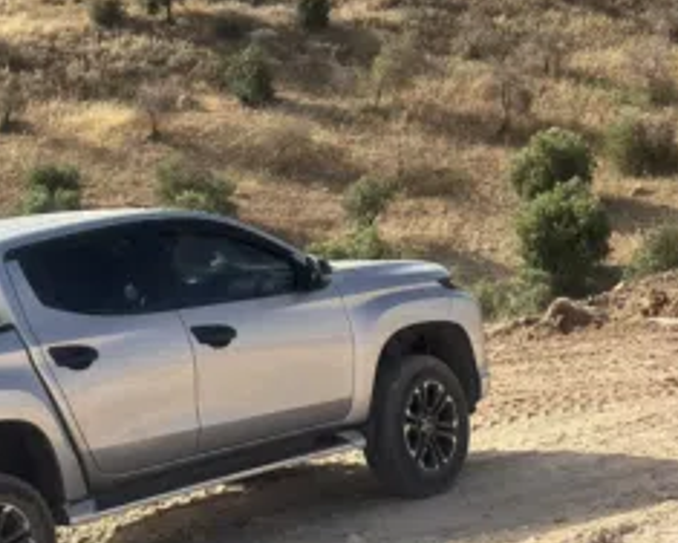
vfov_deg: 12.0
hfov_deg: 15.0
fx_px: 2568
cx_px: 257
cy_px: 32
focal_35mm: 128
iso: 32
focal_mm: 9
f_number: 2.8
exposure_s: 1/381
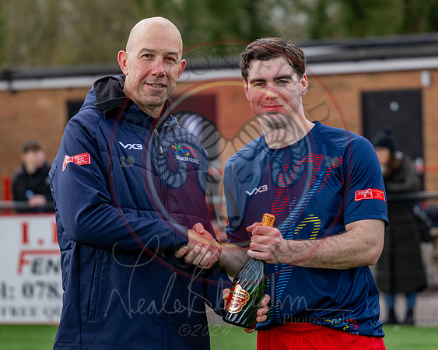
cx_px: 244
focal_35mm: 163
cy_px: 187
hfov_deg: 11.8
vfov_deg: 9.5
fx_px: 2114
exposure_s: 1/200
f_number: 4
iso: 200
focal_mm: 125
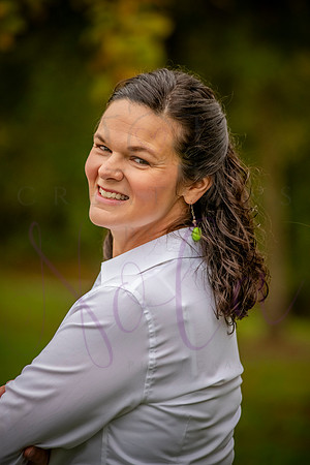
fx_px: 1873
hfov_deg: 9.5
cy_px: 232
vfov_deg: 14.2
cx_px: 155
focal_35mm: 145
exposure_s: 1/1600
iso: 2000
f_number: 4.5
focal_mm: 145
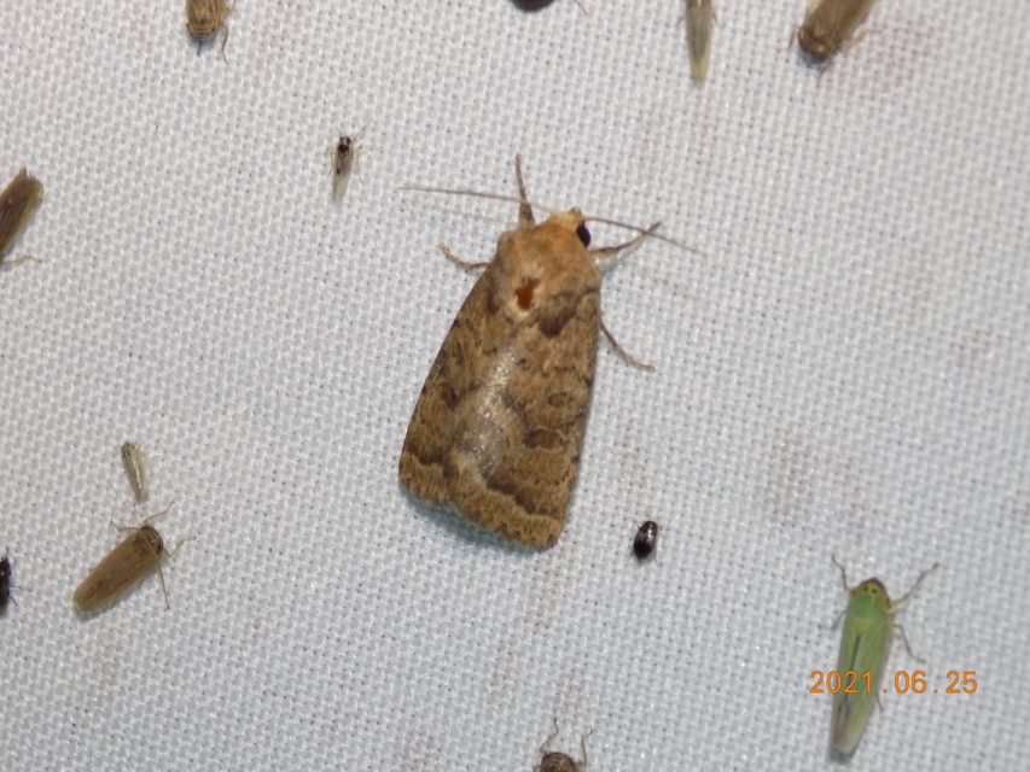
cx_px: 515
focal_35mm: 132
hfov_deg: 14.9
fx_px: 3928
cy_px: 386
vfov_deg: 11.2
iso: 200
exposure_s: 1/30
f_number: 5
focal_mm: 23.4
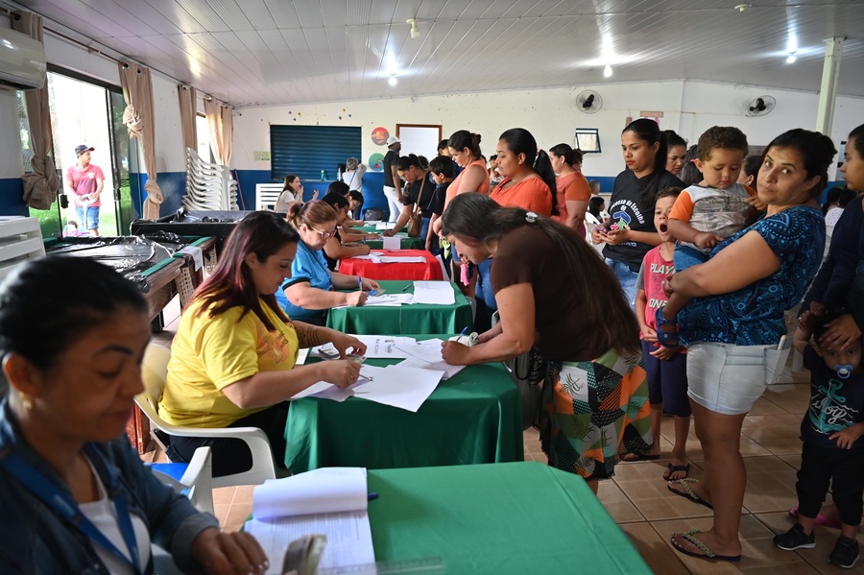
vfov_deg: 53.1
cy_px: 288
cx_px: 432
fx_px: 576
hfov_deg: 73.8
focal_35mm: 24
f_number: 2.8
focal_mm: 24
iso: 1000
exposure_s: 1/125
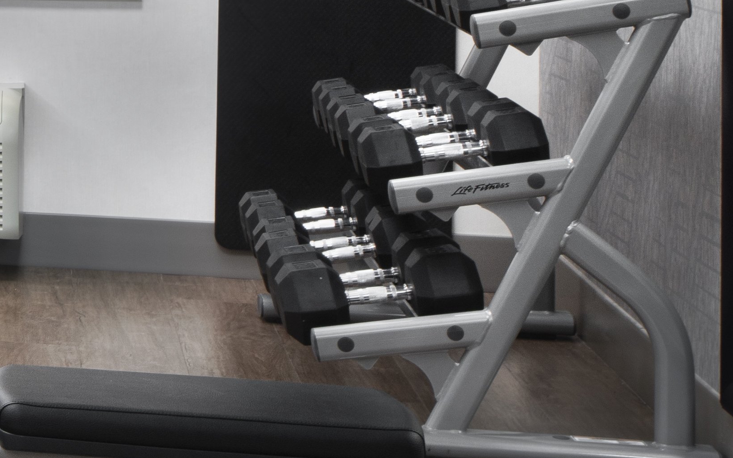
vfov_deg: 11.0
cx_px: -743
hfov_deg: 14.5
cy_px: 125
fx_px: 2377
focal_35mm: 119
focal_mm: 24
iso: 200
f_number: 11
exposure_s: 1/1.67
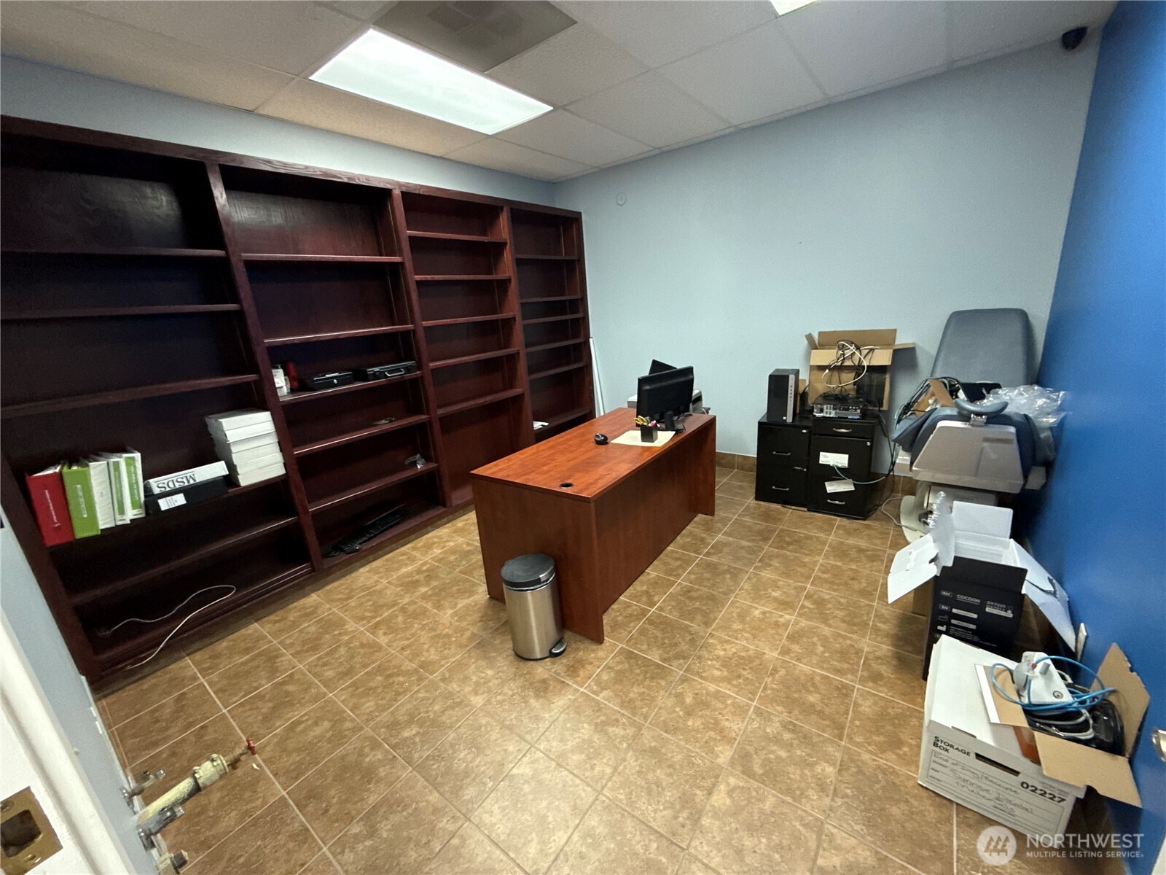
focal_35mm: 14
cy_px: 438
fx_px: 472
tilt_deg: -16.5
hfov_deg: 102.1
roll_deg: +4.1
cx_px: 583
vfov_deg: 85.7
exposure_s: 1/60
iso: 500
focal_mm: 2.22
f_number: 2.2
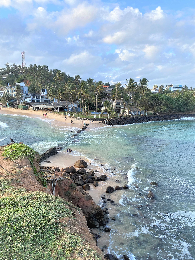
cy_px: 130
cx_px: 98
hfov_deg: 53.1
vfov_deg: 67.3
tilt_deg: -9.7
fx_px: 195
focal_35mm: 26
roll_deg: -1.0
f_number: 1.8
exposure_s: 1/698
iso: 32
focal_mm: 4.25
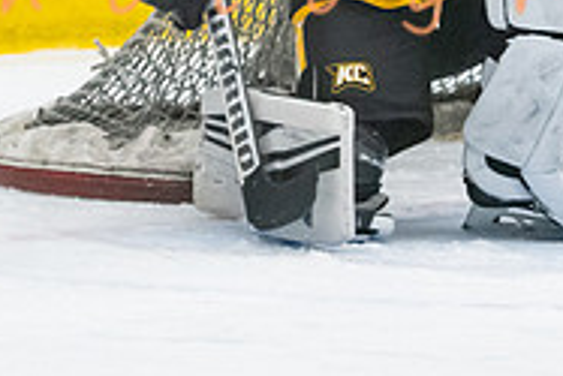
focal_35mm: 522
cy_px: -140
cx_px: -40
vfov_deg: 2.6
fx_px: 8170
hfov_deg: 3.9
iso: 4000
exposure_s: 1/800
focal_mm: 105
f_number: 2.8
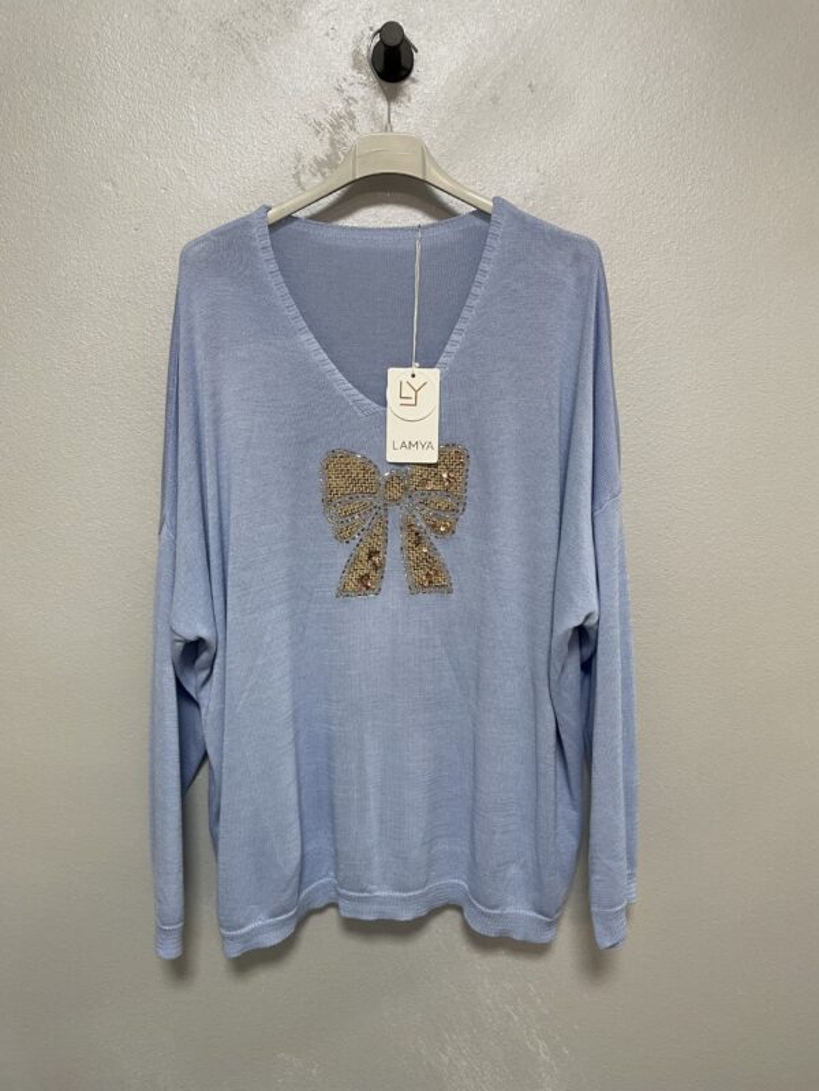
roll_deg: -0.4
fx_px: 820
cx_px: 410
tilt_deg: -4.8
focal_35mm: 26
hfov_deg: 53.1
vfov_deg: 67.3
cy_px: 546
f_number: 1.6
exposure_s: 1/50
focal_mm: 4.2
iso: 80
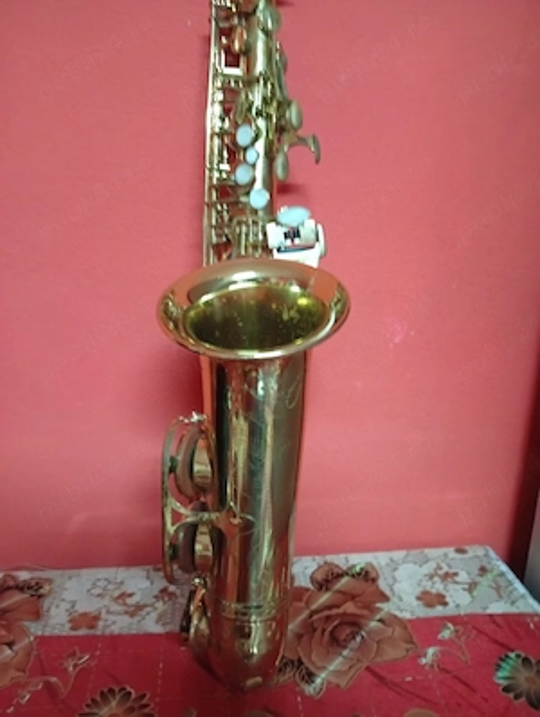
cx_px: 270
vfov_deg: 65.2
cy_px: 358
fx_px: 560
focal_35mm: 27
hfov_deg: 51.5
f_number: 1.8
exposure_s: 1/16.7
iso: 3115
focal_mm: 3.98
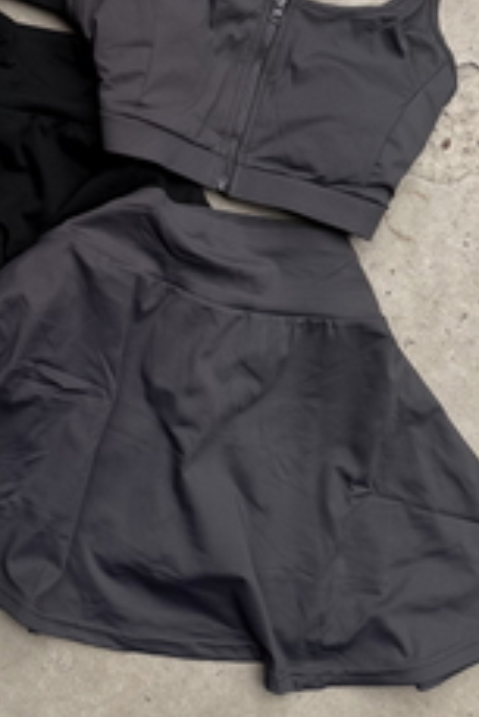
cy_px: 23
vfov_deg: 32.1
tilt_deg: -83.9
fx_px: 1156
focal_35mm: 58
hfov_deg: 21.4
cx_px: -131
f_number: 1.78
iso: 64
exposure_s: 1/165
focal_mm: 6.76
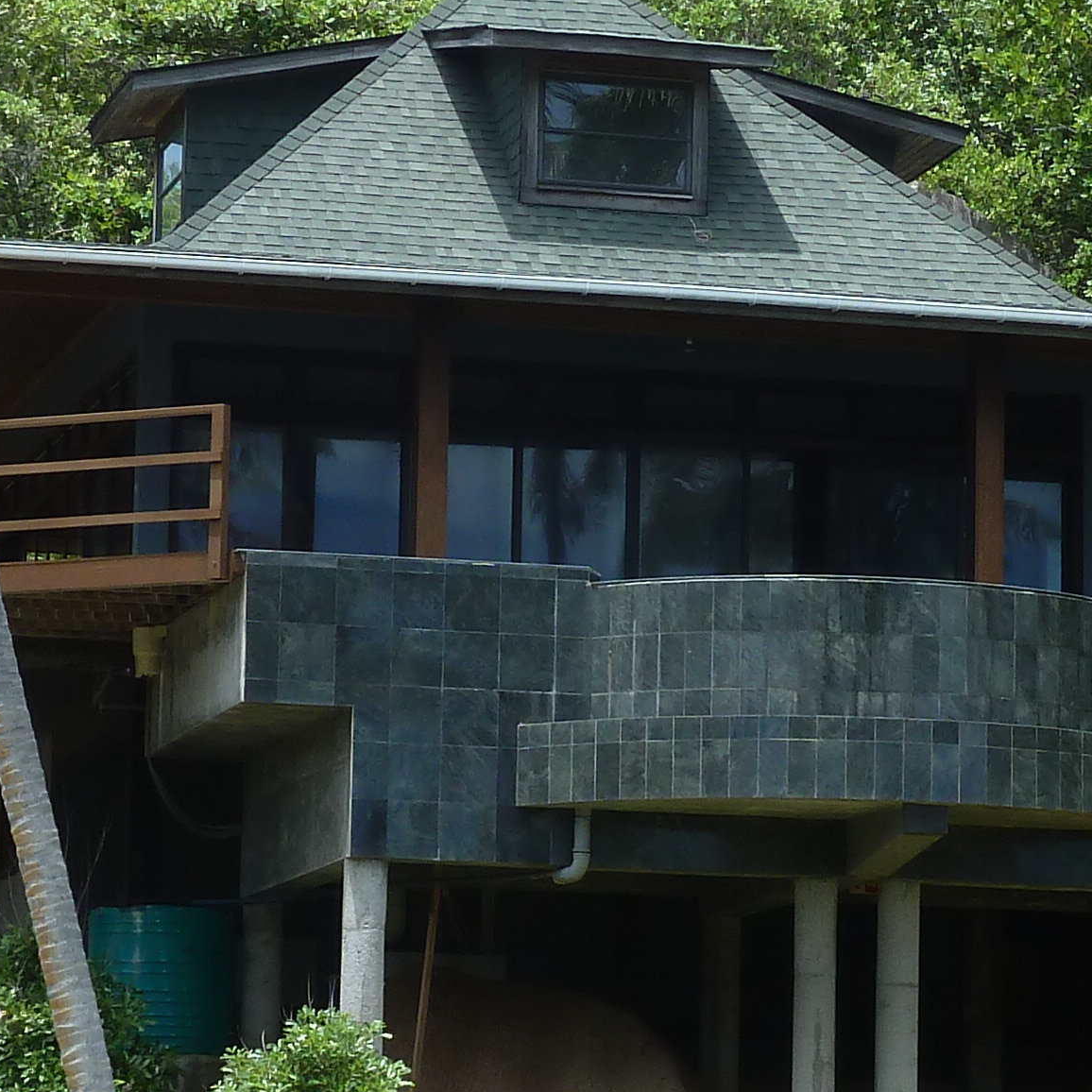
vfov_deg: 11.0
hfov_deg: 11.0
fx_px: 5675
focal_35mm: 159
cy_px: 779
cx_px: 533
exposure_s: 1/400
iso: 80
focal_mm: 8.5
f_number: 3.8
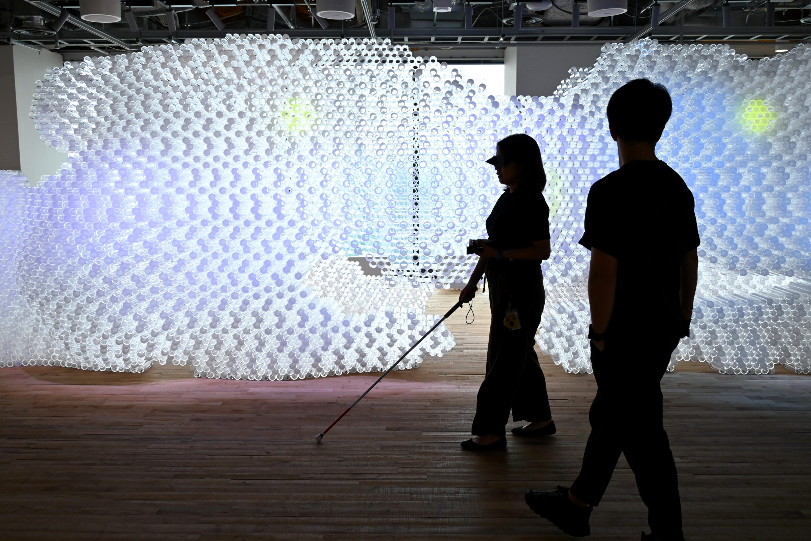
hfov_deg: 58.3
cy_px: 270
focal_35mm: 32
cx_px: 406
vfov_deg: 40.8
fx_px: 726
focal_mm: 21.5
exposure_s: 1/250
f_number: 4
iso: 400
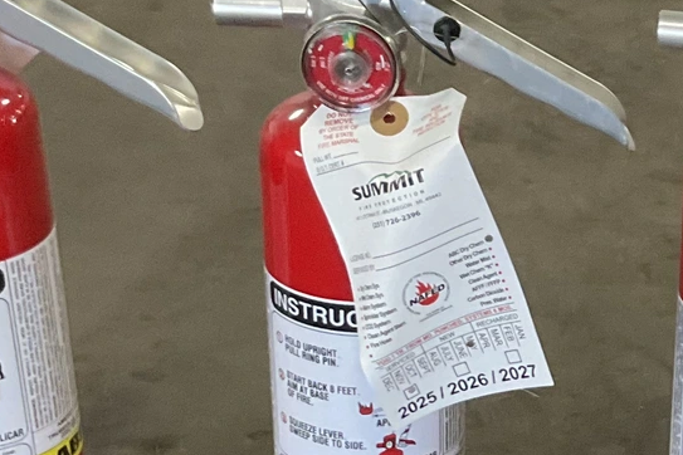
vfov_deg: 12.2
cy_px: 465
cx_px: 771
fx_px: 2106
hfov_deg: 17.7
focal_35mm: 111
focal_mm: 3
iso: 250
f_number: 1.8
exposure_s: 1/60
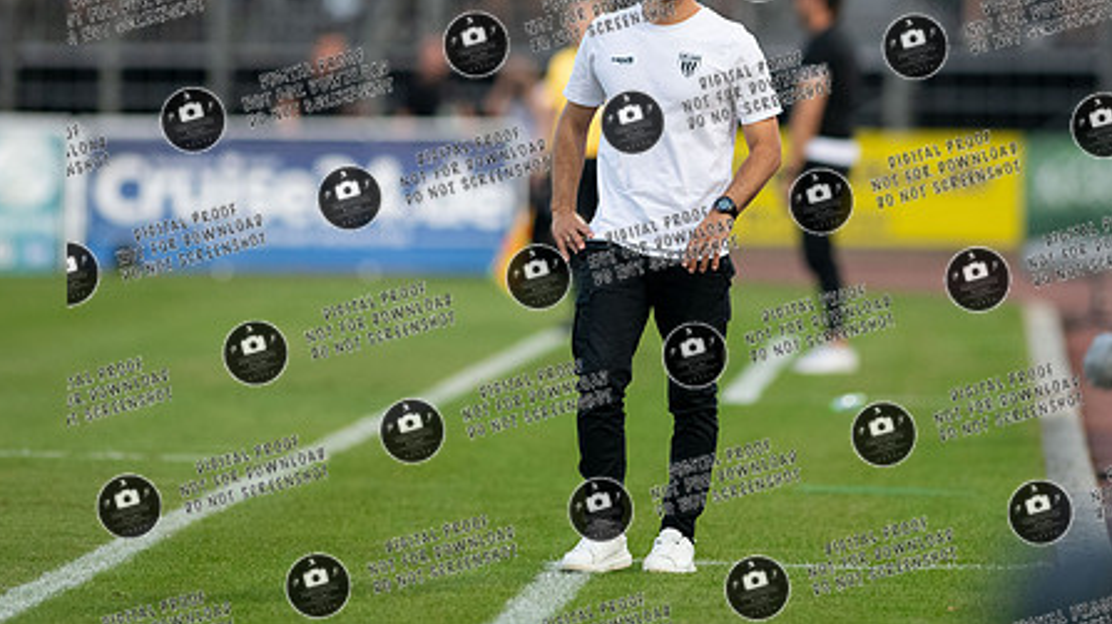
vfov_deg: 2.3
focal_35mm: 524
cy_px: 76
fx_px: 15444
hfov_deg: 4.1
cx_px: 668
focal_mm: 300
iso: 1600
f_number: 3.2
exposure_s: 1/1600
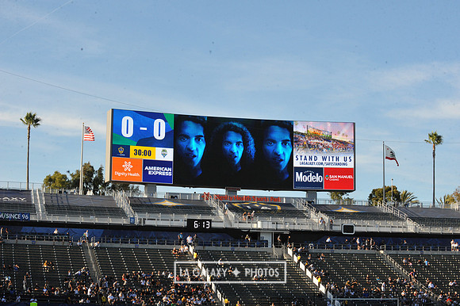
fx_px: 1022
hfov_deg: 25.4
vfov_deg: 17.0
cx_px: 230
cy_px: 153
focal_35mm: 80
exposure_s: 1/800
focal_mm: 80
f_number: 14
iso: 1600
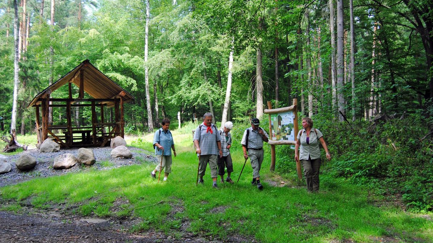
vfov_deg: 33.7
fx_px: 402
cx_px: 218
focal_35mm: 35
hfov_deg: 56.6
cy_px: 127
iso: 200
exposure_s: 1/100
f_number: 5.6
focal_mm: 22
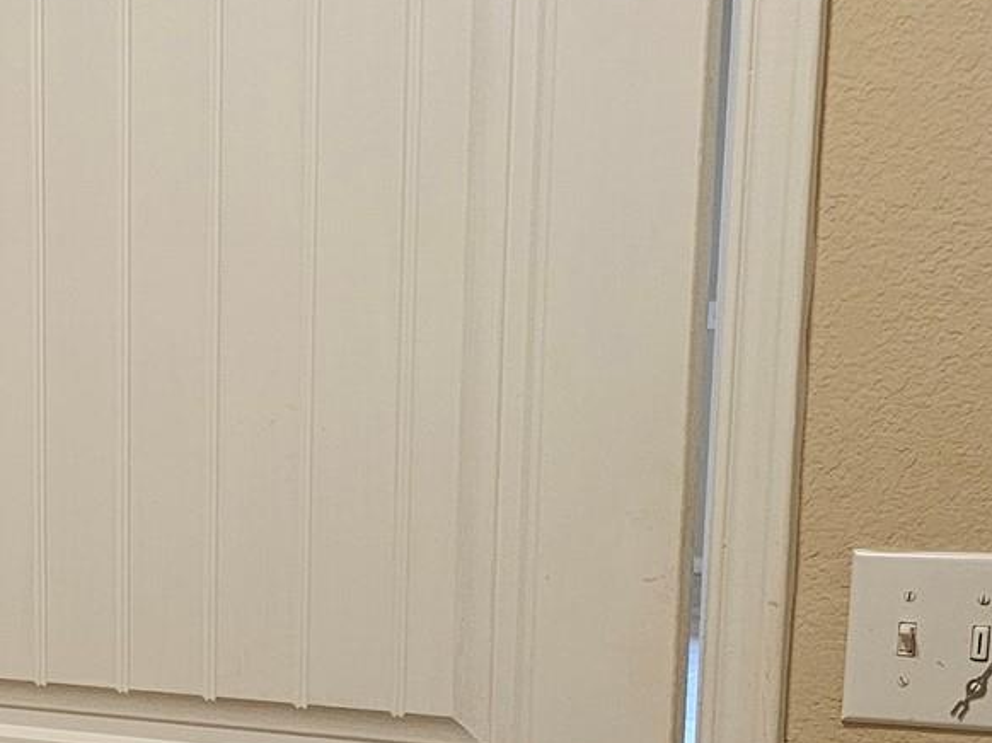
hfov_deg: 22.0
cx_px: -247
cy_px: 901
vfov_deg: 17.3
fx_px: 2320
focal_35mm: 81
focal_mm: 6.3
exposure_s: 1/60
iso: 640
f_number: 1.7
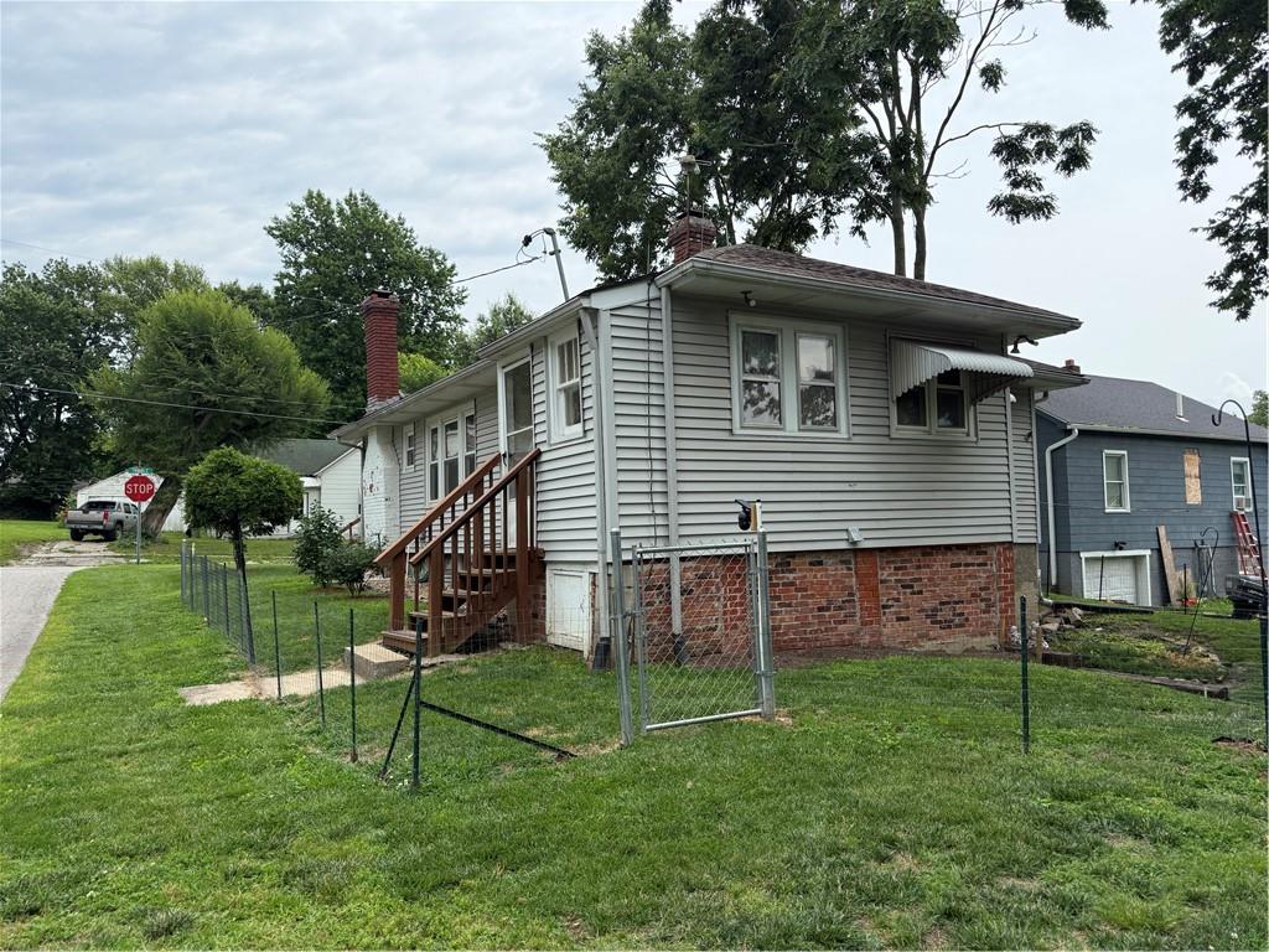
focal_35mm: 24
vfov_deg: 56.8
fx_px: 880
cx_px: 634
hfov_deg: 71.6
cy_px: 476
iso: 100
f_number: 1.78
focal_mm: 6.76
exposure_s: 1/4167
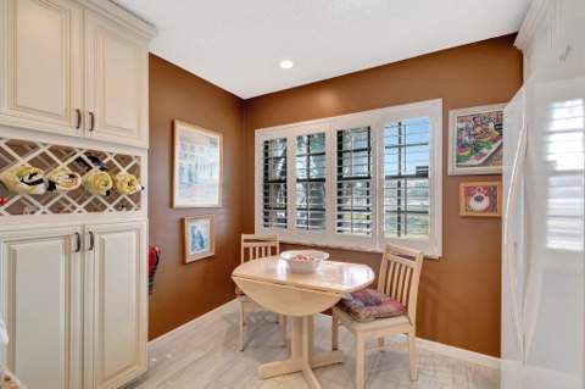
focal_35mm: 15
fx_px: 243
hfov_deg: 100.4
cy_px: 194
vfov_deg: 77.2
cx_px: 292
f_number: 8
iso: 1000
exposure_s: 1/40
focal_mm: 10
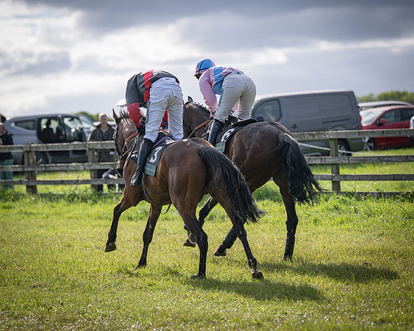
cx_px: 207
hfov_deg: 11.1
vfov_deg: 8.8
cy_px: 166
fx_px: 2138
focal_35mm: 175
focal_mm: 155
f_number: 4
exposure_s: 1/5000
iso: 400
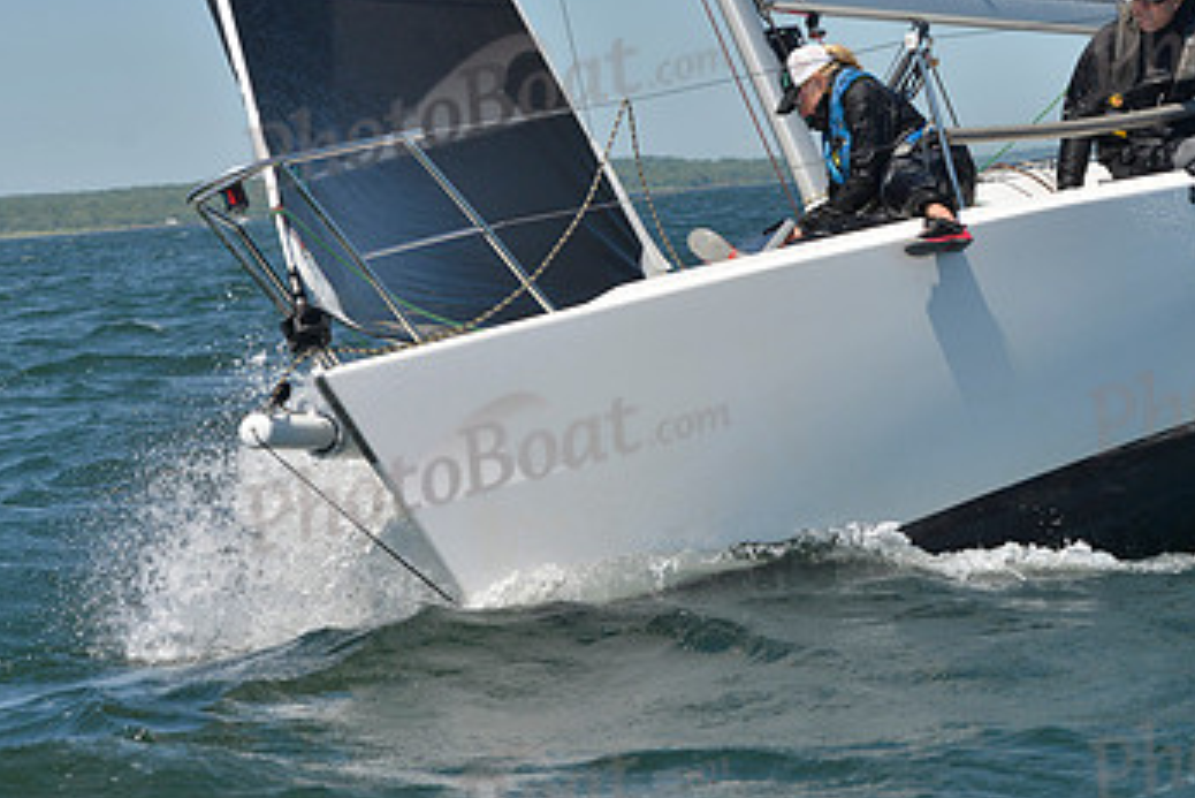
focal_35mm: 144
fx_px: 4782
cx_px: 912
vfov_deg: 9.5
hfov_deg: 14.2
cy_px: 237
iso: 280
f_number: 9
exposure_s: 1/1250
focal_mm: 86
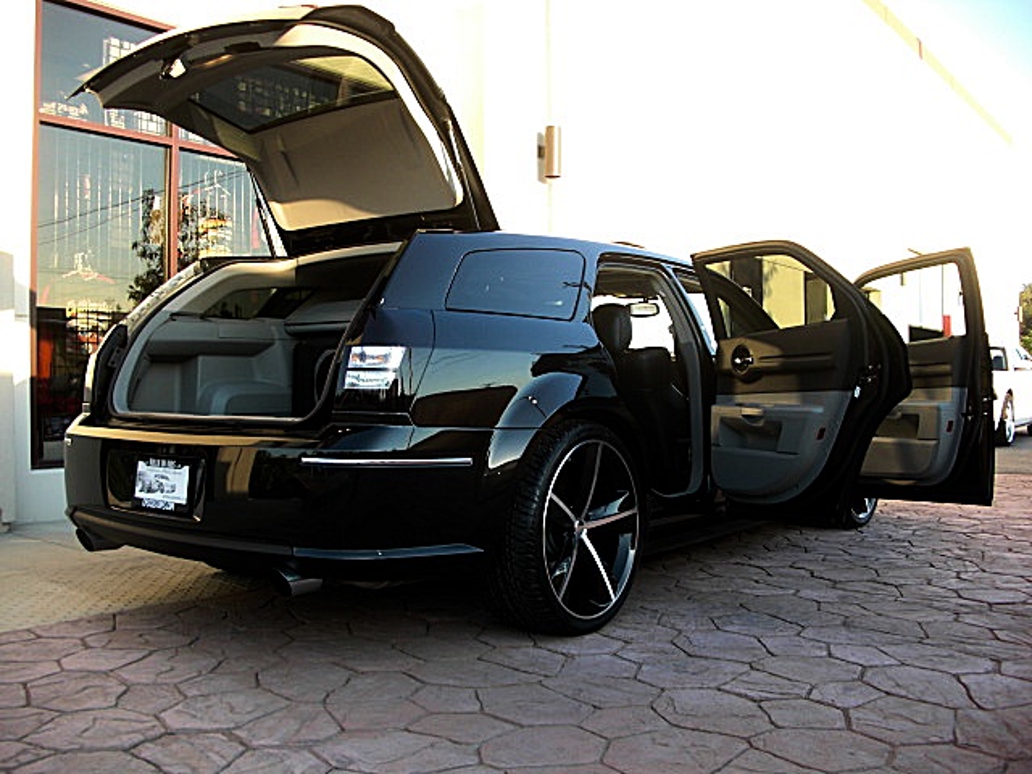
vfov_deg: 39.7
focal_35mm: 36
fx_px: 1073
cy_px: 387
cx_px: 516
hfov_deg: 51.4
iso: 50
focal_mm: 6.3
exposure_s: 1/100
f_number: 2.8
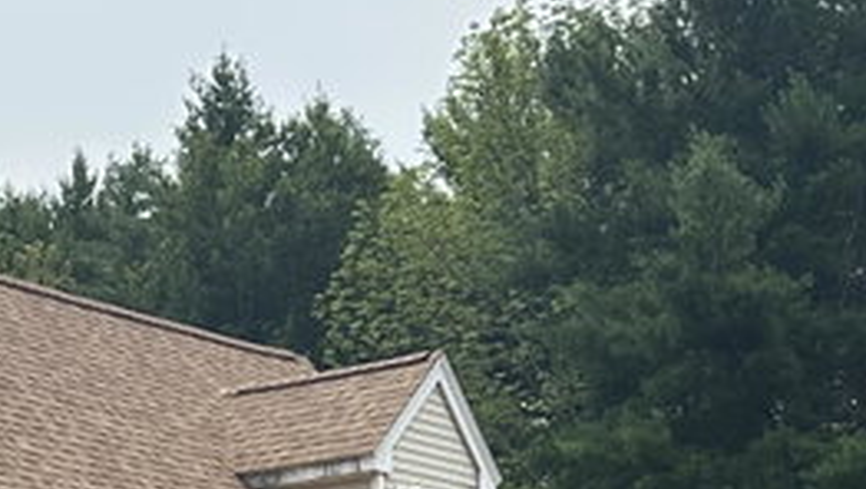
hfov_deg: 20.3
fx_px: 2345
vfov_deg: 10.9
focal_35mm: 102
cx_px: 23
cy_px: 952
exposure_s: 1/2967
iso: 80
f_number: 1.78
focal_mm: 6.86
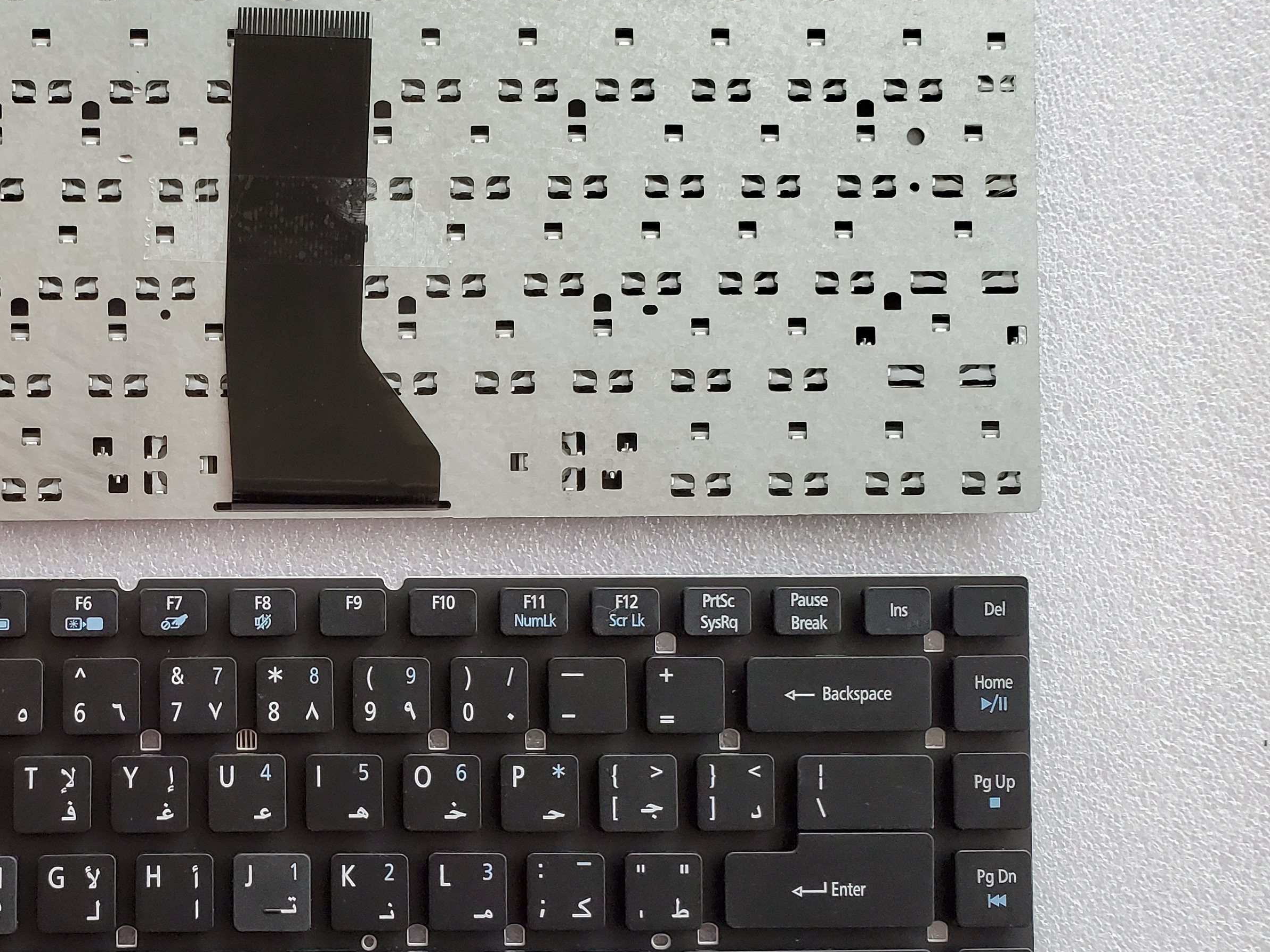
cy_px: 543
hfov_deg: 41.0
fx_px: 1614
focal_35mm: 44
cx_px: 238
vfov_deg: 32.8
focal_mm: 4.3
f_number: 2.4
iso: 200
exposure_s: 1/100
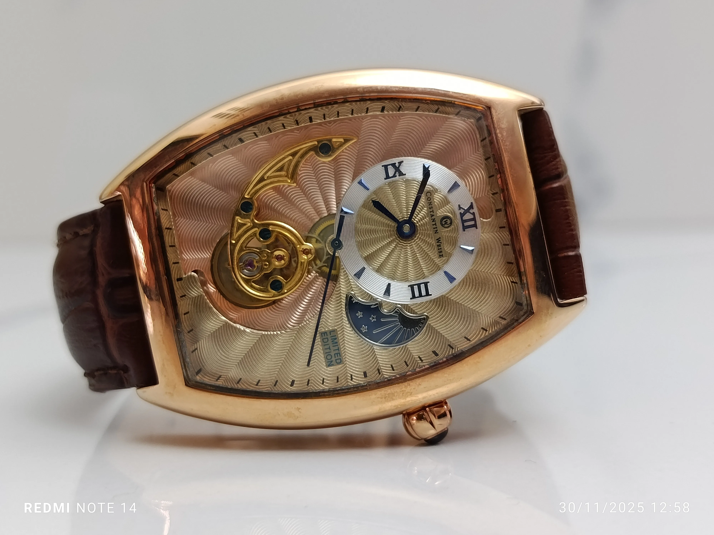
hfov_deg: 39.7
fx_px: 990
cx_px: 357
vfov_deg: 30.3
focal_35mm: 48
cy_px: 268
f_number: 1.7
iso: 466
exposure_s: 1/100
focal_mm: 5.24
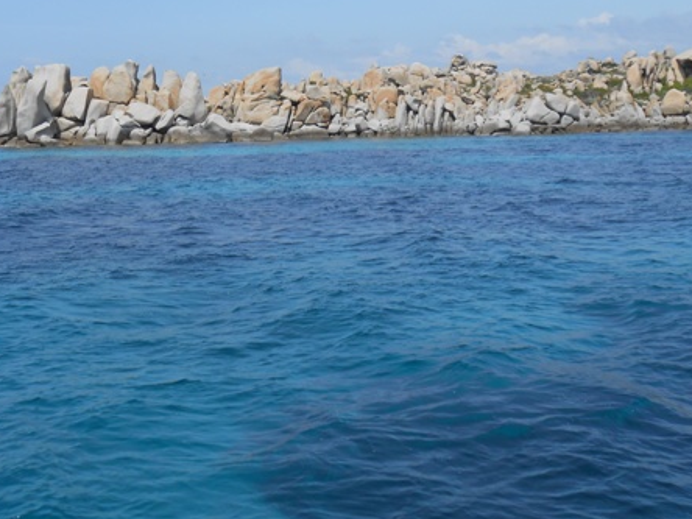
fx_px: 980
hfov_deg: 38.6
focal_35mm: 49
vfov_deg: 29.6
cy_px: 217
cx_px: 252
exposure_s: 1/1000
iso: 80
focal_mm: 6
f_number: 3.9
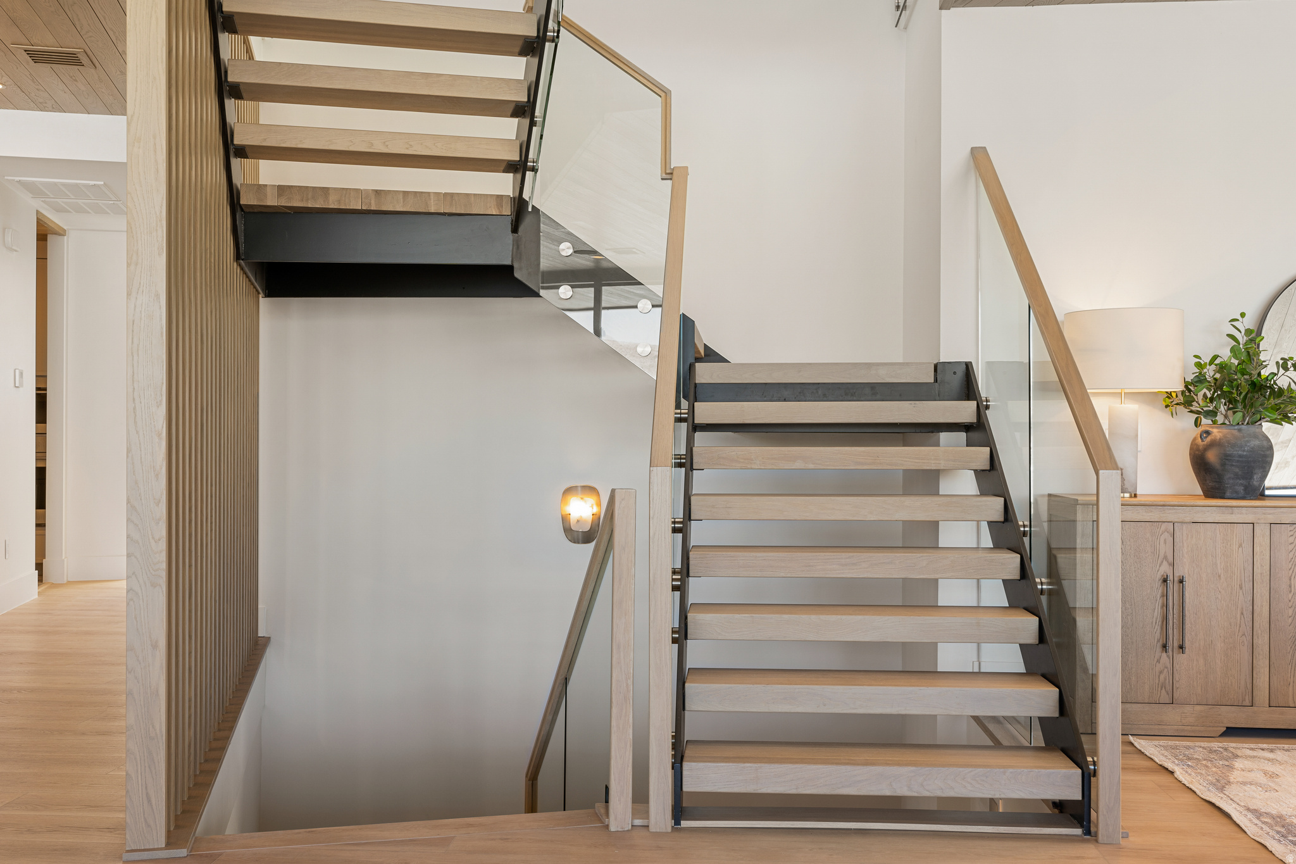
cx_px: 648
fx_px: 1260
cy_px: 432
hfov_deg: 54.4
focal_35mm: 35
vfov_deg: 37.8
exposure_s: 1/5
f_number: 8
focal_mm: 35
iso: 200
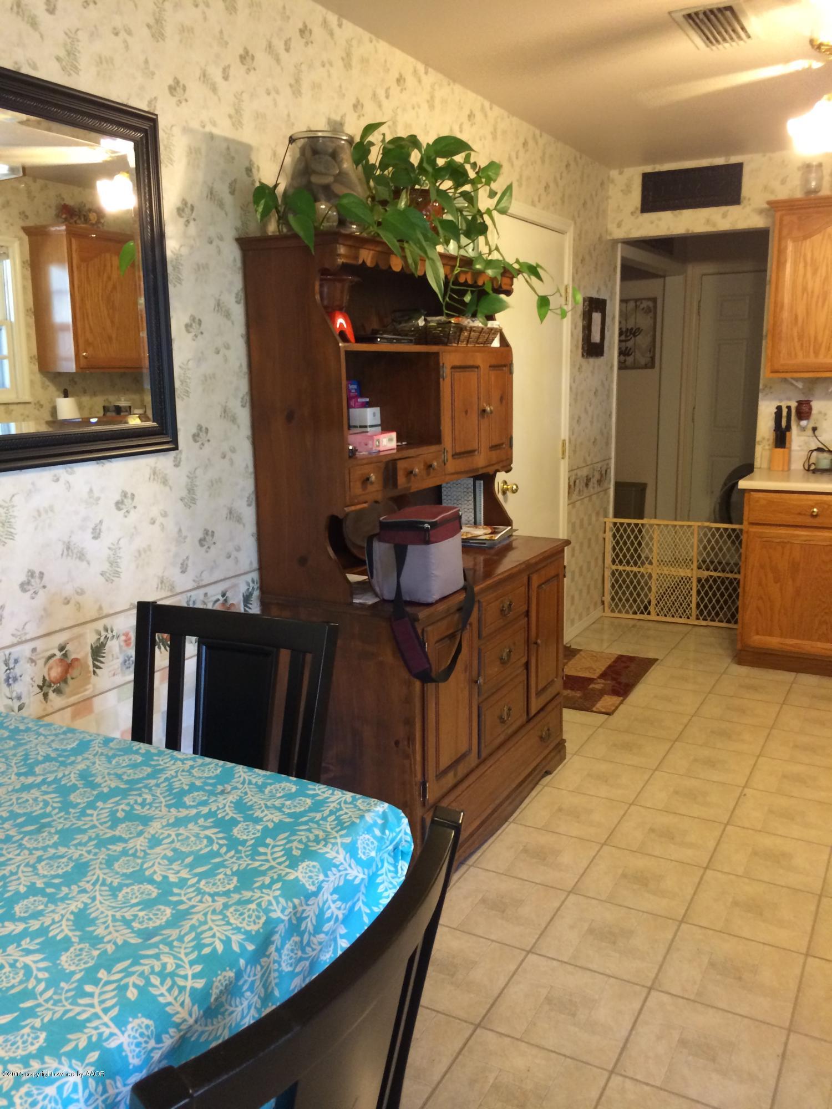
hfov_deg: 46.8
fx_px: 961
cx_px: 416
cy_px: 554
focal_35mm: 30
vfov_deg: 60.0
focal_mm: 4.12
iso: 200
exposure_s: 1/30
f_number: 2.2
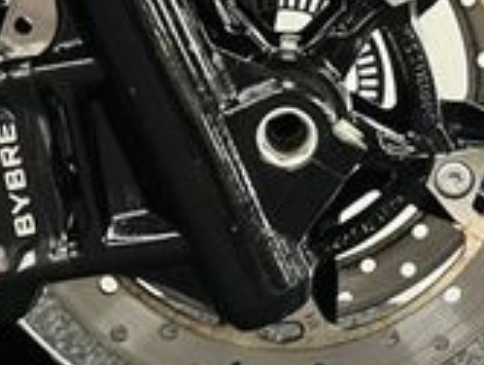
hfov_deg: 19.6
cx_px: 283
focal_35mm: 100
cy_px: 88
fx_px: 1400
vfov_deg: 14.8
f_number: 1.6
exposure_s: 1/33
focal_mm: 5.1
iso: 500
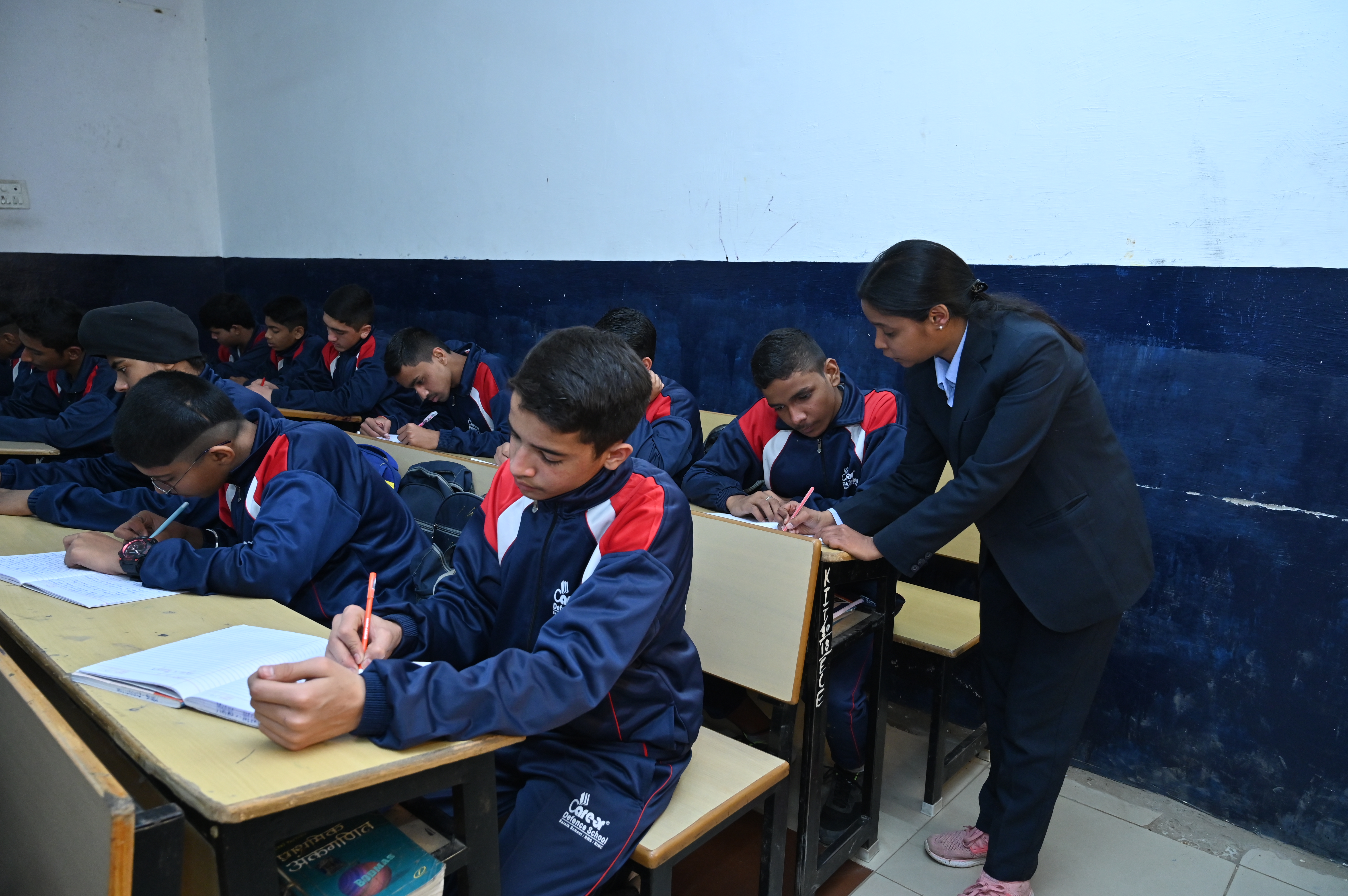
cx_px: 674
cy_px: 448
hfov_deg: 73.8
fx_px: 898
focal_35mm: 24
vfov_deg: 53.1
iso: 1600
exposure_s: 1/100
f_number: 5.6
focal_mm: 24
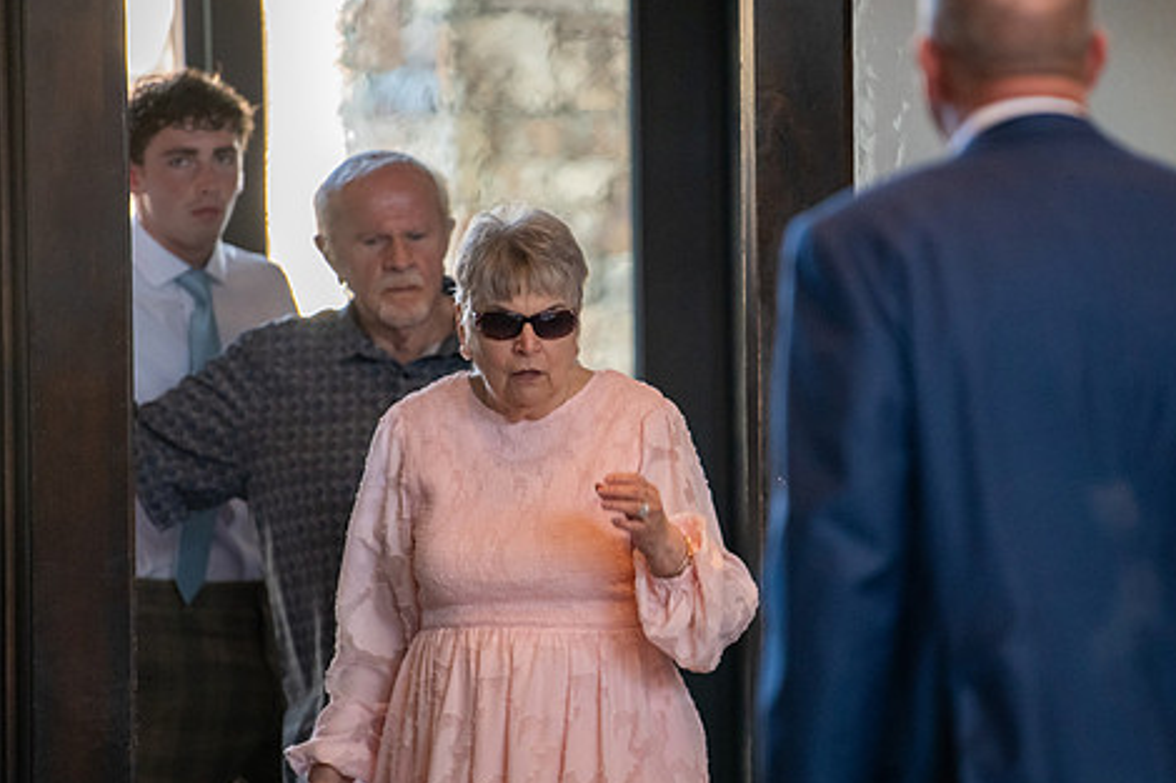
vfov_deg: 4.6
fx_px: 9665
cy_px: 393
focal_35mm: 296
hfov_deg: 7.0
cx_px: 698
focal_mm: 200
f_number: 2.8
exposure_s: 1/400
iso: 2500
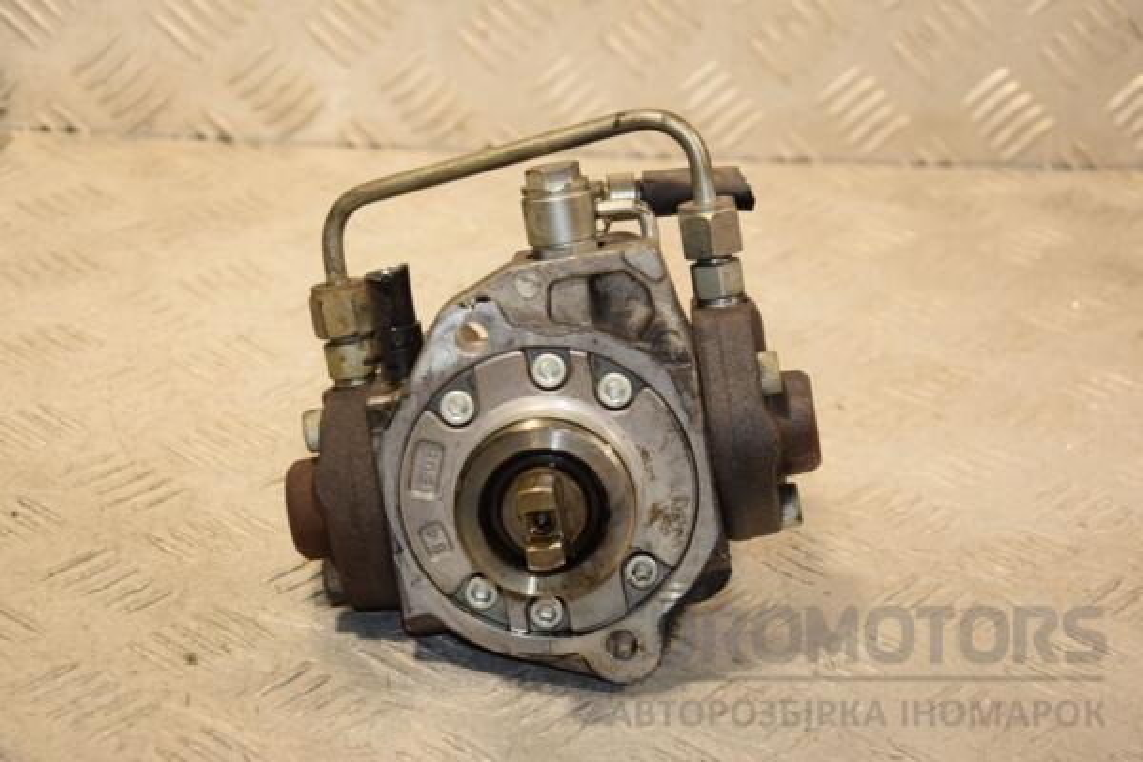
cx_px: 572
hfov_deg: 23.4
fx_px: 2762
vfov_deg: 15.7
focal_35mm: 87
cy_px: 381
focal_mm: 58
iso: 800
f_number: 5.6
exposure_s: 1/200
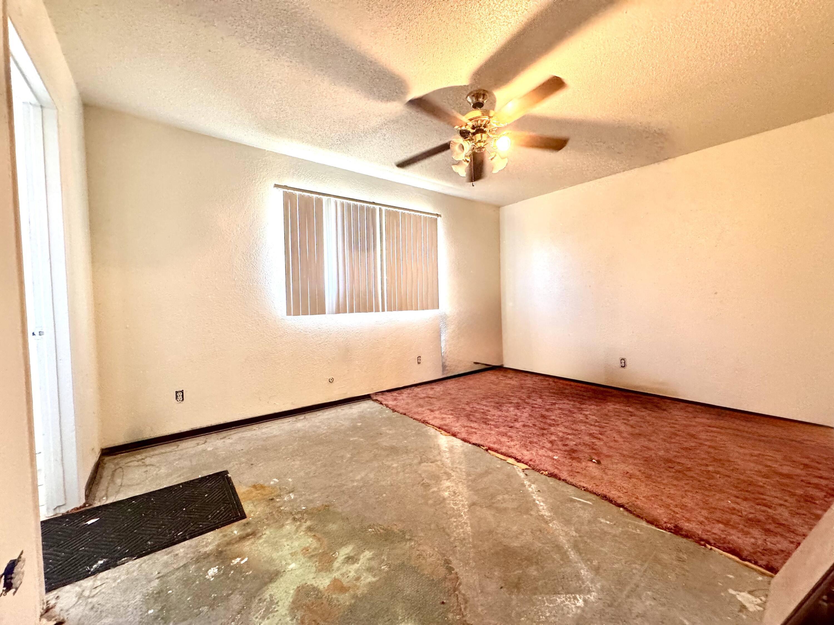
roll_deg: +0.5
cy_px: 312
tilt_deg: -2.1
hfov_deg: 102.1
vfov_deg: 85.7
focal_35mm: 14
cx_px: 417
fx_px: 337
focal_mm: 2.22
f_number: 2.2
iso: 320
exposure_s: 1/60
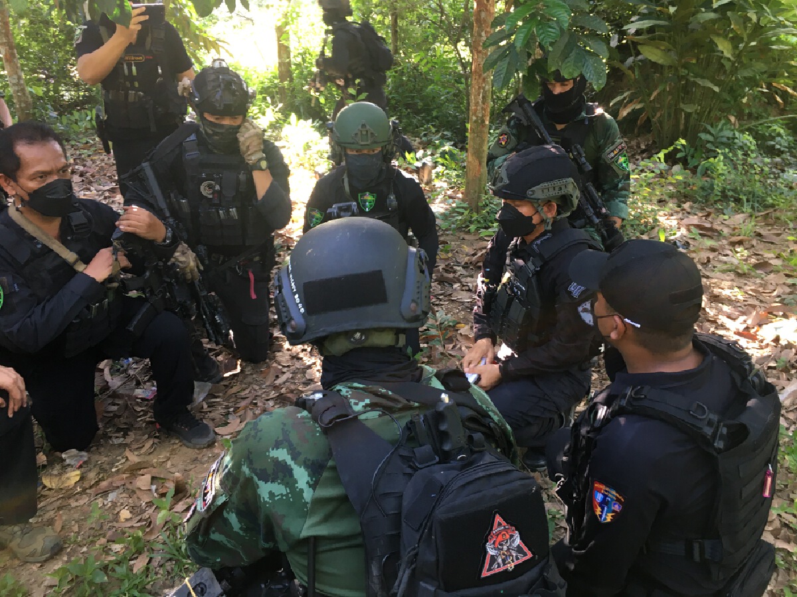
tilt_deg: -24.2
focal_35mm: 29
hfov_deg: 61.7
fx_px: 668
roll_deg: +0.2
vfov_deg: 48.2
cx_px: 398
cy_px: 298
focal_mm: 4.15
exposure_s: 1/33
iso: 64
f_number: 2.2
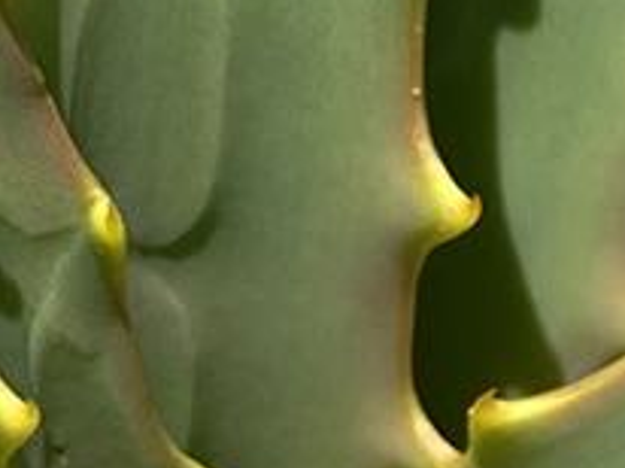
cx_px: 434
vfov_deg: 5.7
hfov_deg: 7.7
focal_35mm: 259
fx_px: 4671
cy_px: 644
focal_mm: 4.25
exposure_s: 1/3401
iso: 32
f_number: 1.8
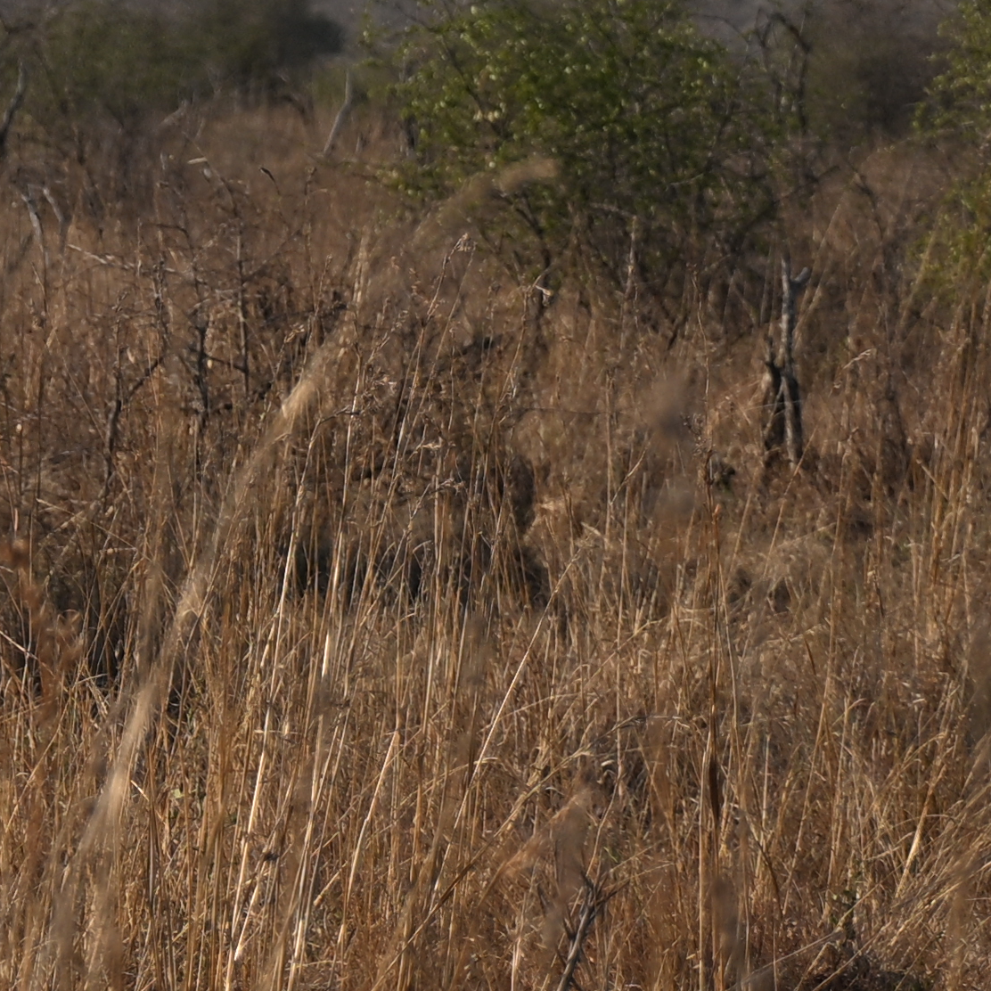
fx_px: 21705
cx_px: -1061
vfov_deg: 2.6
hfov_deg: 2.6
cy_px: 35
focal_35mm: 670
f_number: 6.3
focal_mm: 105
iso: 100
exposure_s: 1/160
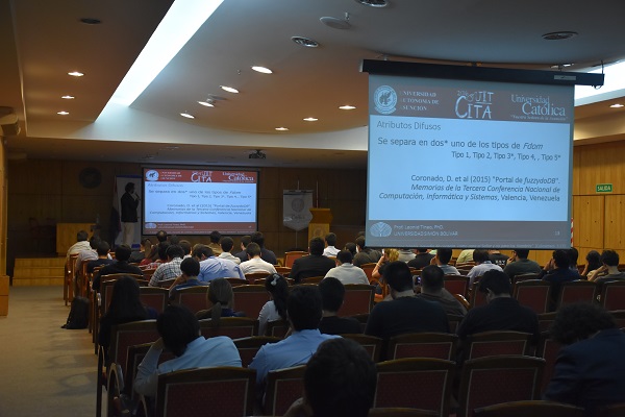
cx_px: 312
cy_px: 208
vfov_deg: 28.1
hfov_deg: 41.1
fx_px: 833
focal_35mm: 48
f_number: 4
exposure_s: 1/60
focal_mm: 32
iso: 2000
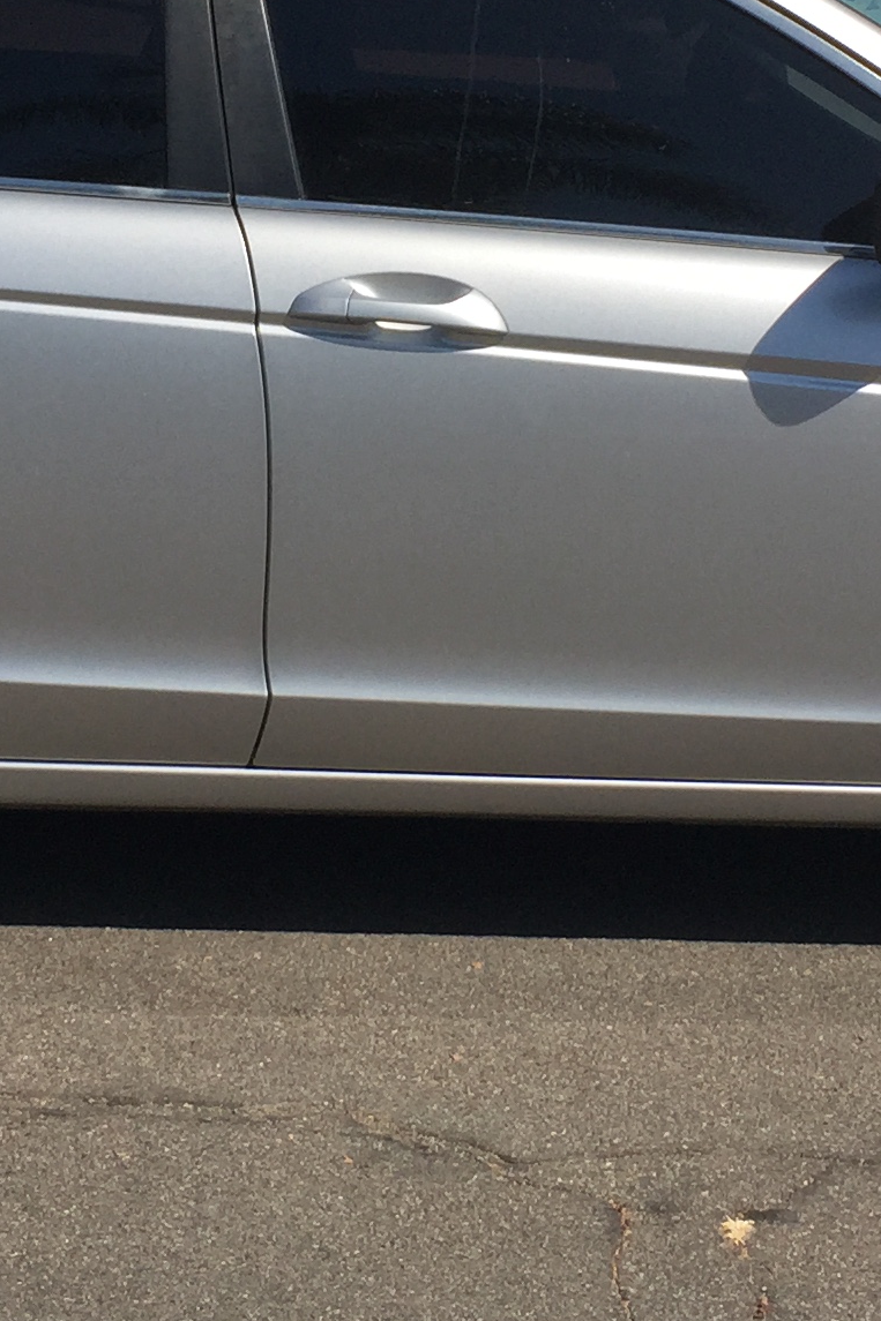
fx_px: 3158
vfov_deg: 23.5
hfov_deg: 15.9
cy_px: 399
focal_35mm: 86
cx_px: 344
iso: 32
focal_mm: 4.15
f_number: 2.2
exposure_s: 1/3049
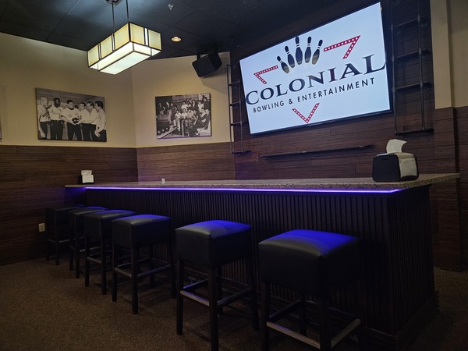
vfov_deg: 58.9
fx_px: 311
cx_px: 234
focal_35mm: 23
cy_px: 176
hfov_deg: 73.9
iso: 800
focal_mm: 5.4
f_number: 1.8
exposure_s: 1/25
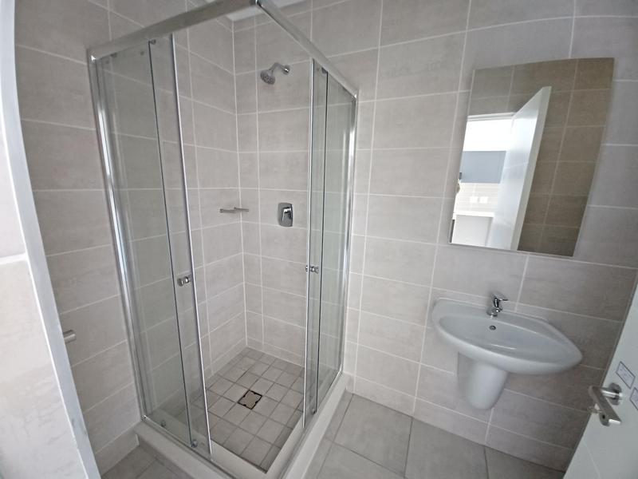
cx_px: 319
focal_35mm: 13
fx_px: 240
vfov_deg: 89.9
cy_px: 240
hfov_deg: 106.2
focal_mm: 1.42
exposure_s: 1/16
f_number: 2.2
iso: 320
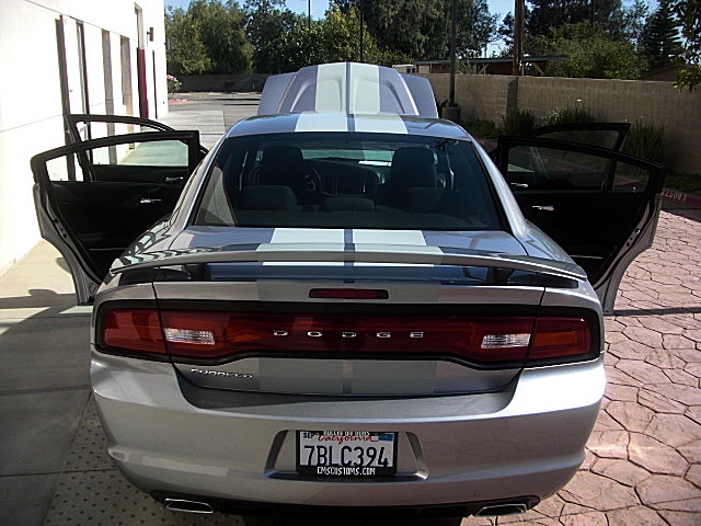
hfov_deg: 51.4
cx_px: 350
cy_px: 263
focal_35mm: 36
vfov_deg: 39.7
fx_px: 729
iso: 50
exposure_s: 1/640
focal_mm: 6.3
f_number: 2.8
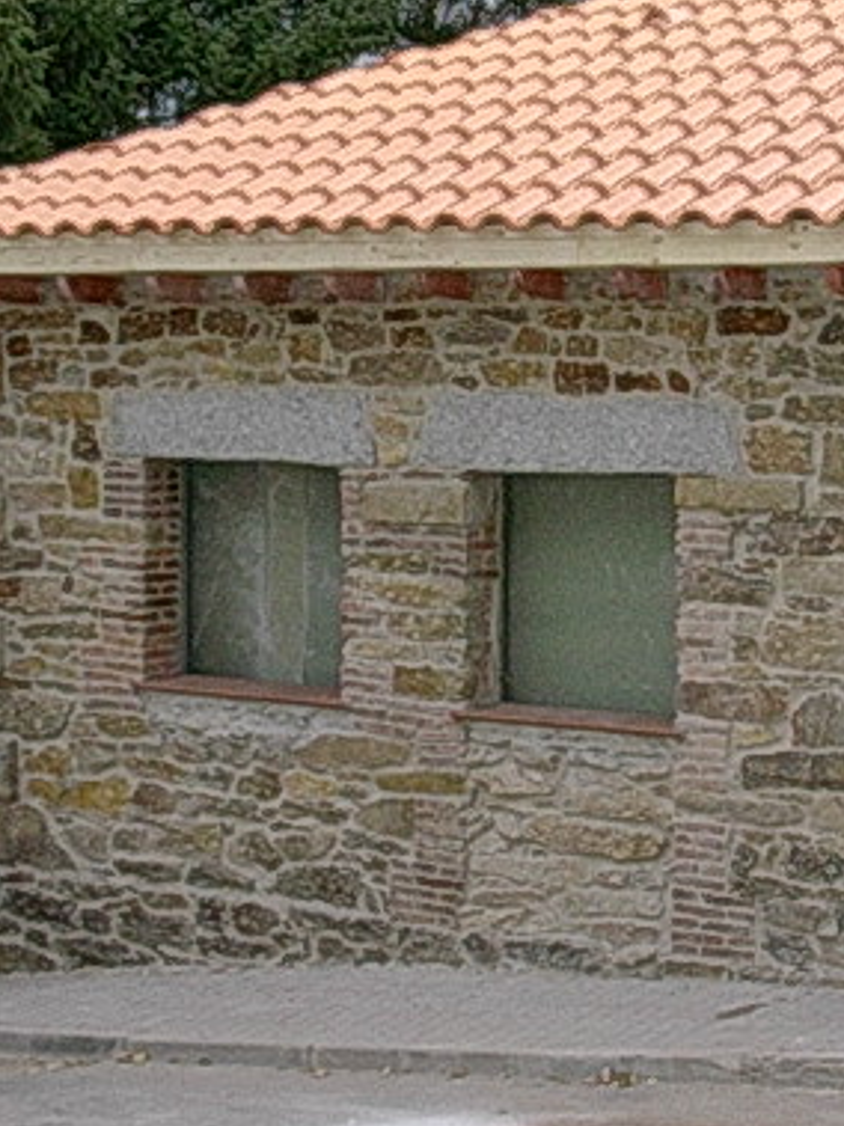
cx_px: 850
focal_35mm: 76
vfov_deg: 25.6
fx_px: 2472
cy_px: 449
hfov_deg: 18.8
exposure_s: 1/271
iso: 100
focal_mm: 6.7
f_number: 5.8
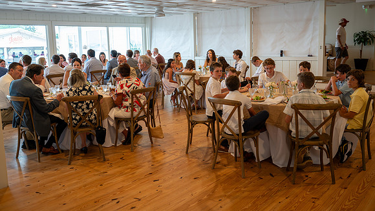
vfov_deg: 34.2
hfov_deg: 57.5
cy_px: 91
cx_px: 188
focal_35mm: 34
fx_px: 342
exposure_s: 1/80
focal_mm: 32.5
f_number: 2.8
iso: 640
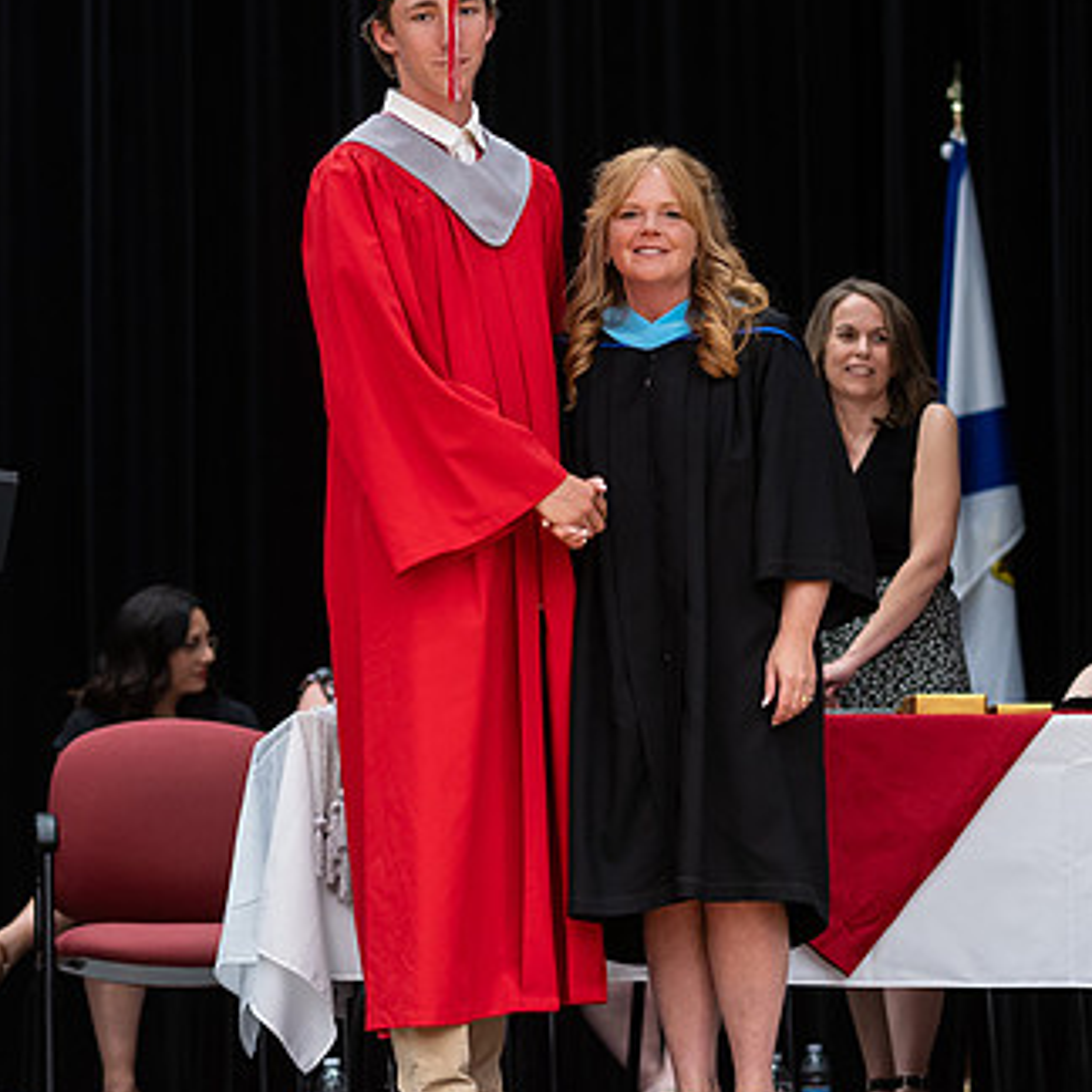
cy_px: 623
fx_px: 5603
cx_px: 559
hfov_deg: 11.1
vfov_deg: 11.1
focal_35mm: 157
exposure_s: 1/200
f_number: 2.8
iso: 1000
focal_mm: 85
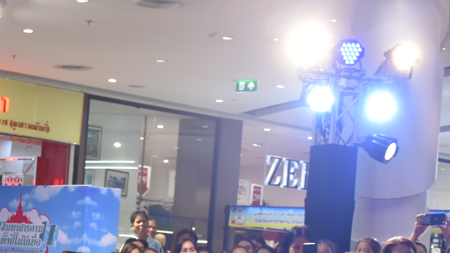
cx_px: -59
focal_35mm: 117
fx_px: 1396
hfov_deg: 17.6
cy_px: 319
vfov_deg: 10.2
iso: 500
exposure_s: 1/60
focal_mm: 32
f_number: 4
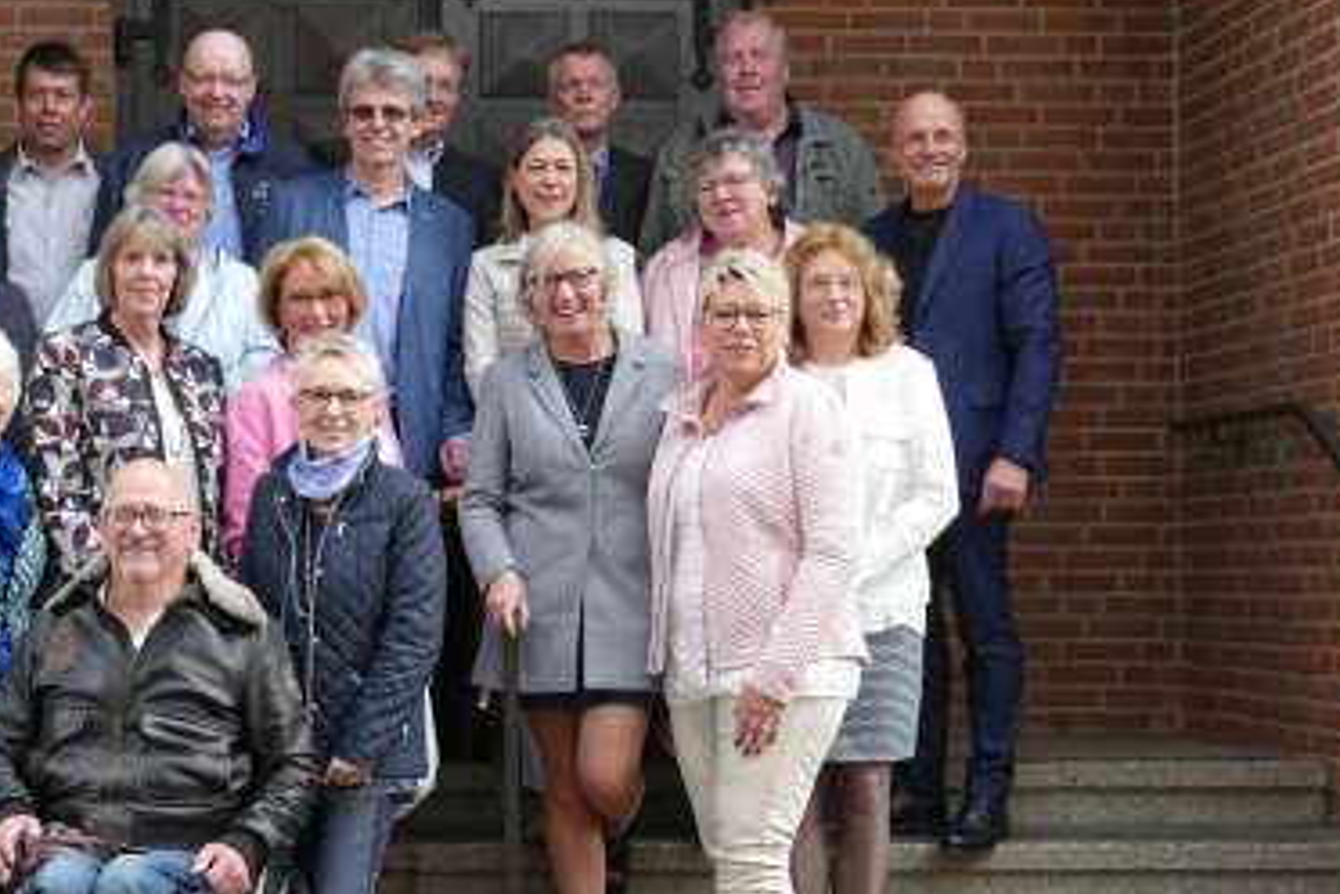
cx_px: 299
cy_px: 517
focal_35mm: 74
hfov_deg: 26.9
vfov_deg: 18.4
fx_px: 2754
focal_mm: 15.51
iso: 125
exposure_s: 1/125
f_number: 3.2
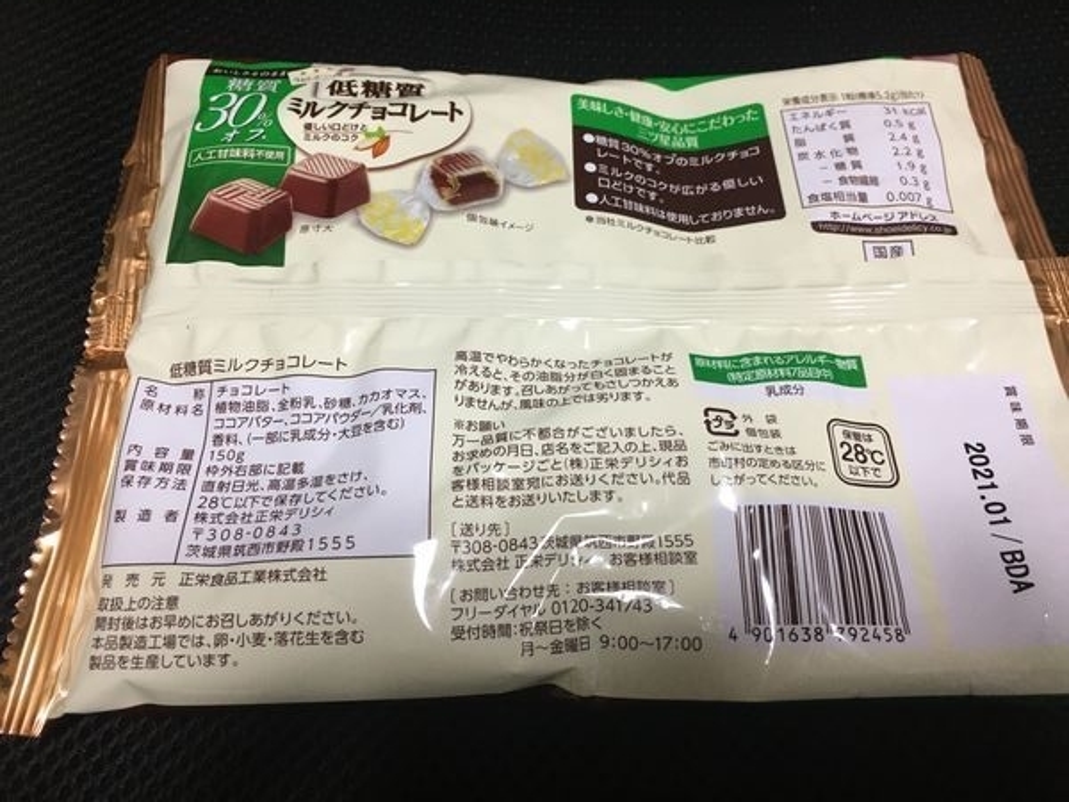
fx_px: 896
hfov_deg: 61.7
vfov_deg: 48.2
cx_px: 534
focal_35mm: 29
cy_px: 401
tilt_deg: -61.5
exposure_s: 1/30
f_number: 2.2
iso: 80
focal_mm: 4.15
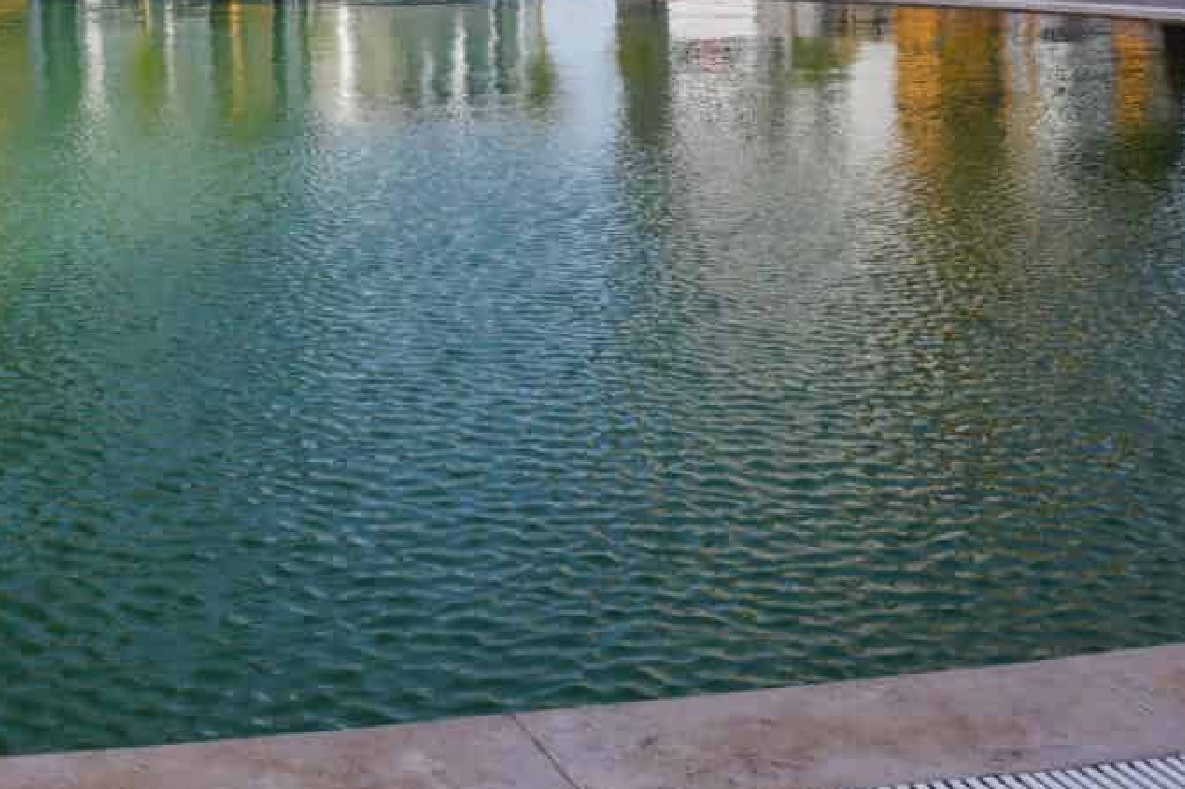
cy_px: -29
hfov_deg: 33.3
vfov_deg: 24.6
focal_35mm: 52
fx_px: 1711
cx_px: -120
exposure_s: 1/125
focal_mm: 17
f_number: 9
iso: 100
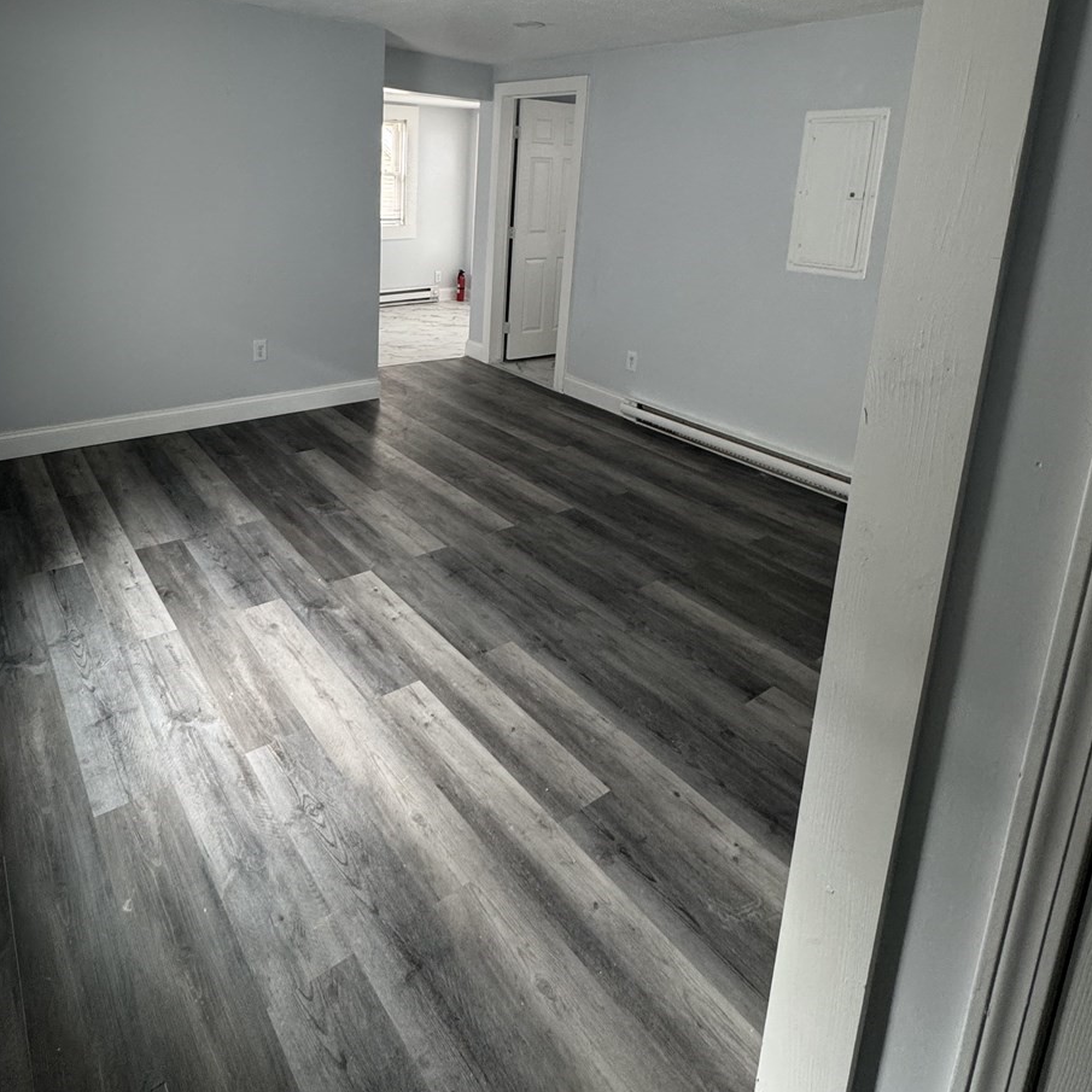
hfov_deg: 71.4
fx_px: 749
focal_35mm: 21
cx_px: 440
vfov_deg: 69.0
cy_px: 321
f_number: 2.2
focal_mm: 2.22
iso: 200
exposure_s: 1/99
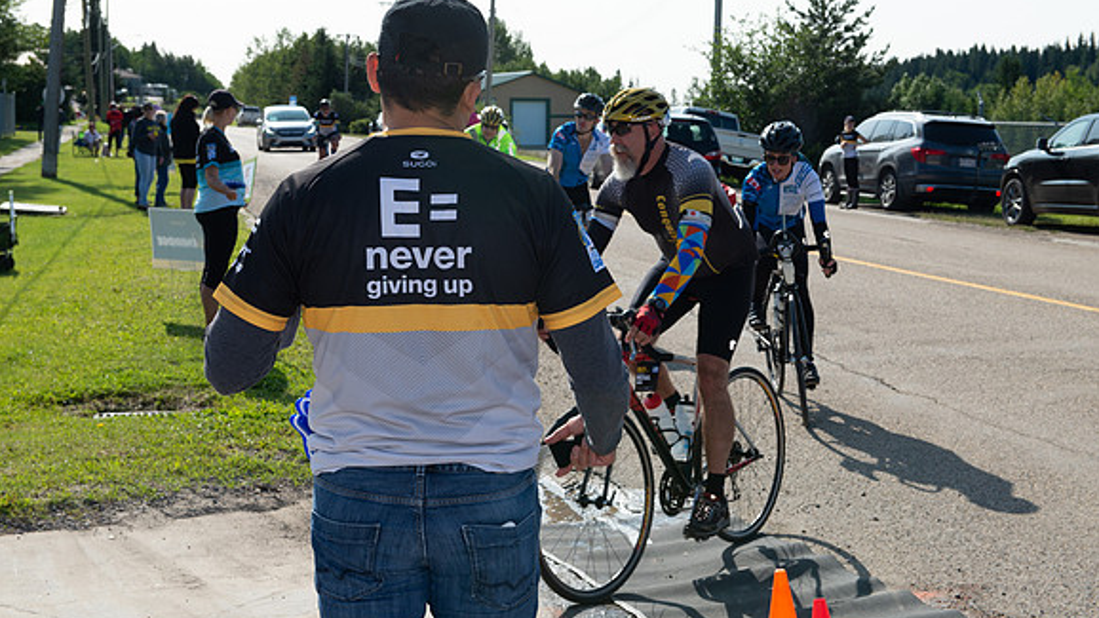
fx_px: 1777
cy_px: 263
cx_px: 550
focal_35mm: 61
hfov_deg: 34.4
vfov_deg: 19.7
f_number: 10
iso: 250
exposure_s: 1/400
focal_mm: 58
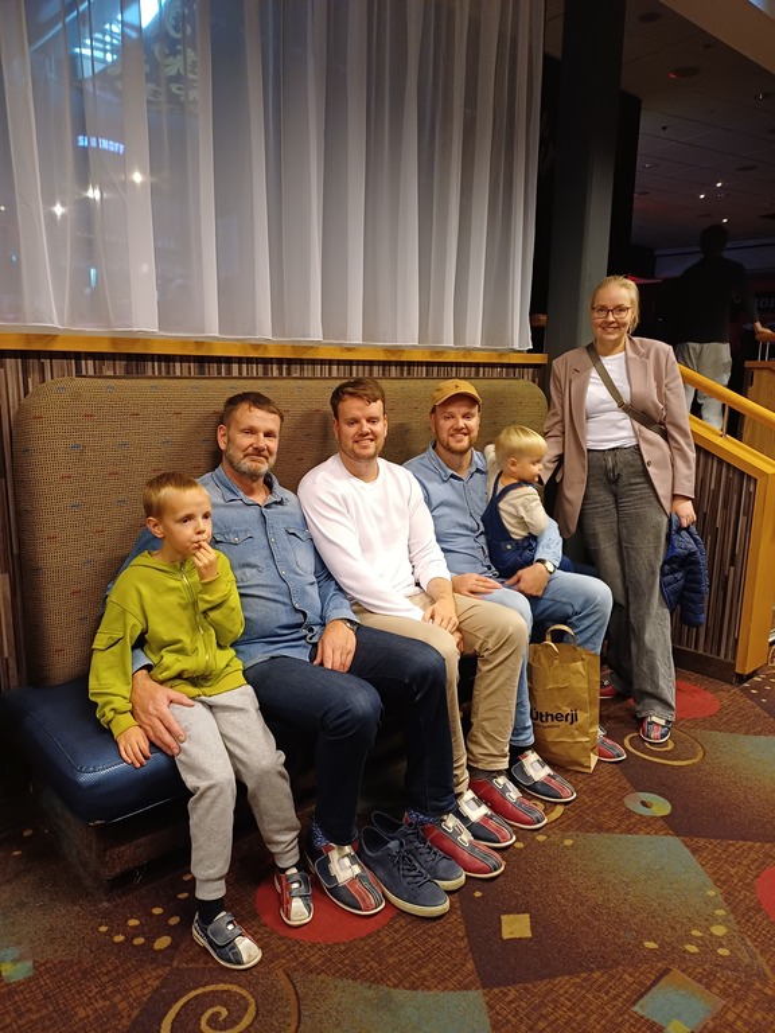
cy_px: 516
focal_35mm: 25
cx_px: 388
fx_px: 746
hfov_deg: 54.9
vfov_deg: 69.4
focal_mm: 4.65
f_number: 1.8
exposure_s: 1/33.3
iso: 400
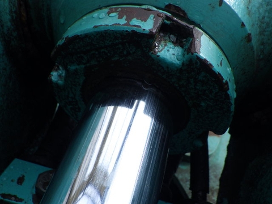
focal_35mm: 34
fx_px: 267
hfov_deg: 54.0
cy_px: 102
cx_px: 136
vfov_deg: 41.8
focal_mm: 6.1
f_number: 4.6
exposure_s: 1/400
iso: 125
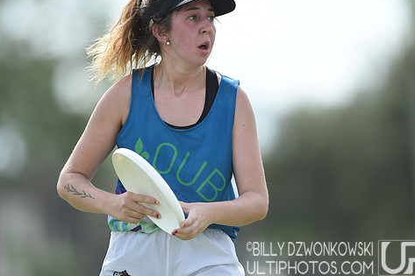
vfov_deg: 2.8
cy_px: 116
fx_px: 5646
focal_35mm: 490
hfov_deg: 4.2
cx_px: 190
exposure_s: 1/1000
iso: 100
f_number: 4
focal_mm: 400
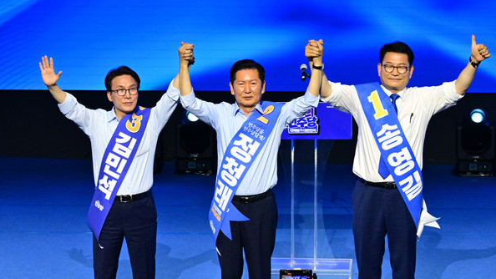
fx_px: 2183
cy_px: 119
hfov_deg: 13.0
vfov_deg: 7.3
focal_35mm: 166
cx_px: 247
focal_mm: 105
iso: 4000
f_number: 6.7
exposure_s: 1/320
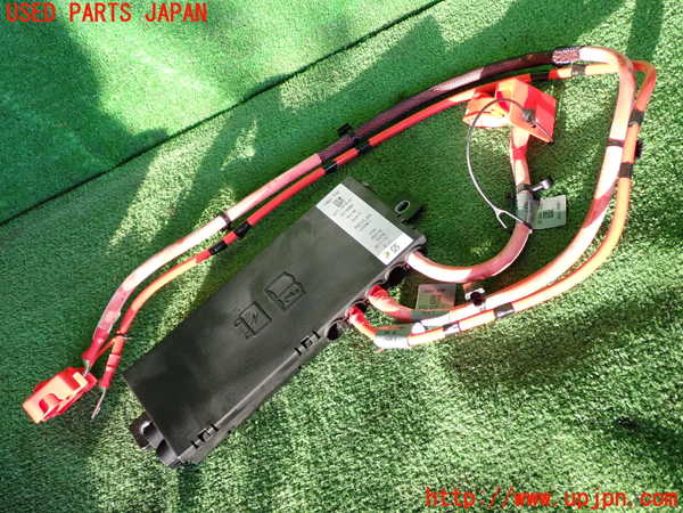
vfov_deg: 37.7
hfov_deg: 49.0
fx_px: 750
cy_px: 256
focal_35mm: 38
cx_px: 342
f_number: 2.7
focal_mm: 6.83
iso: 400
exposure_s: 1/125
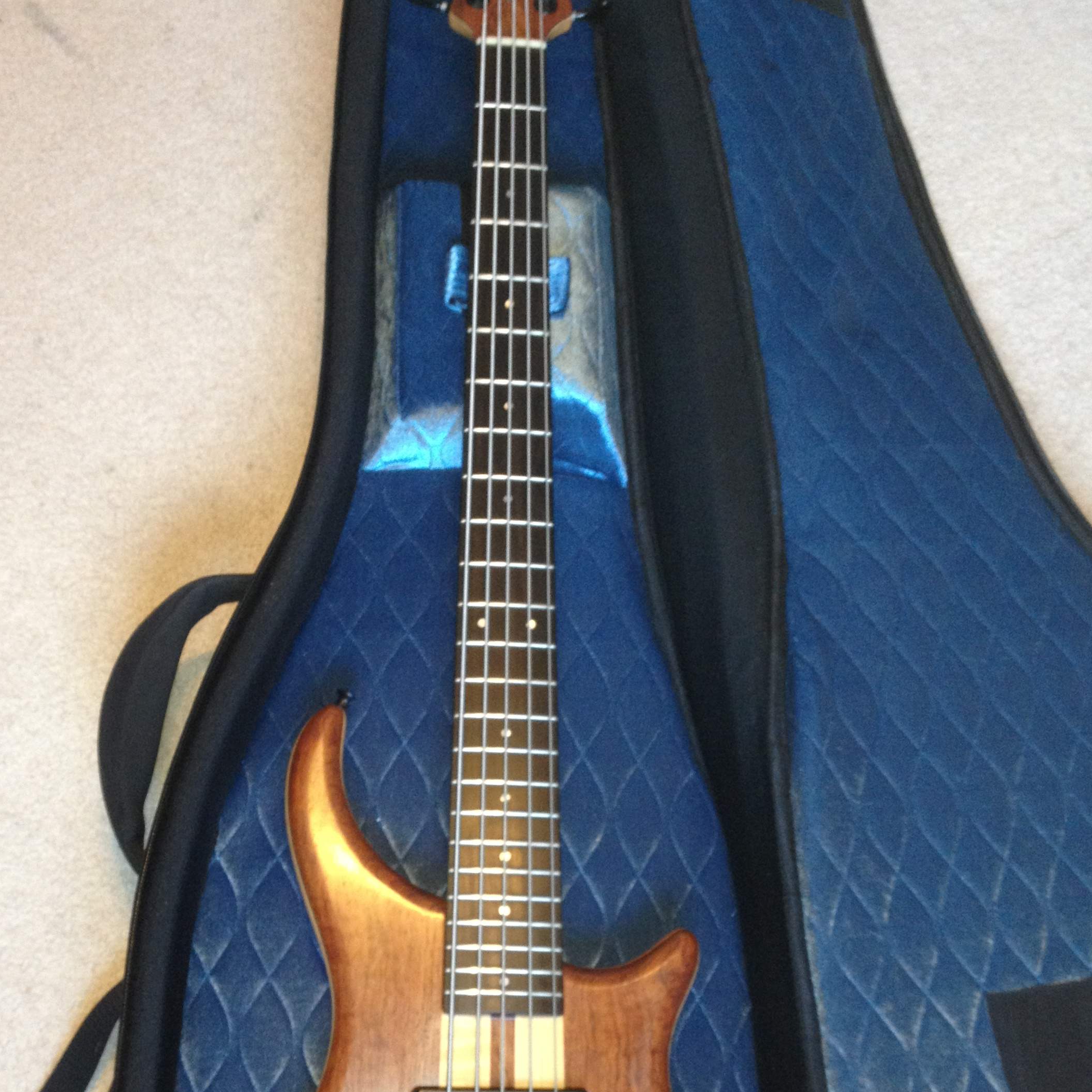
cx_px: 485
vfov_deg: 34.9
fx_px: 1713
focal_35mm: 48
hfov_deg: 35.3
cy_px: 755
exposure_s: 1/20
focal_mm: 4.28
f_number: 2.4
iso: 160
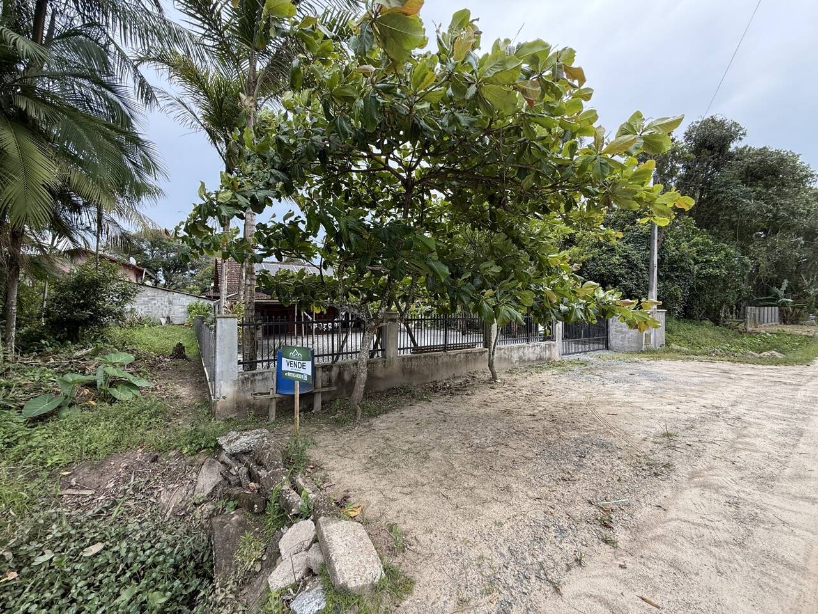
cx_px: 409
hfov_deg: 102.1
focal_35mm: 14
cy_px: 307
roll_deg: +0.1
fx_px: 331
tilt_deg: +0.9
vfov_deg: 85.7
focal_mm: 2.22
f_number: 2.2
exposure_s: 1/300
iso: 50
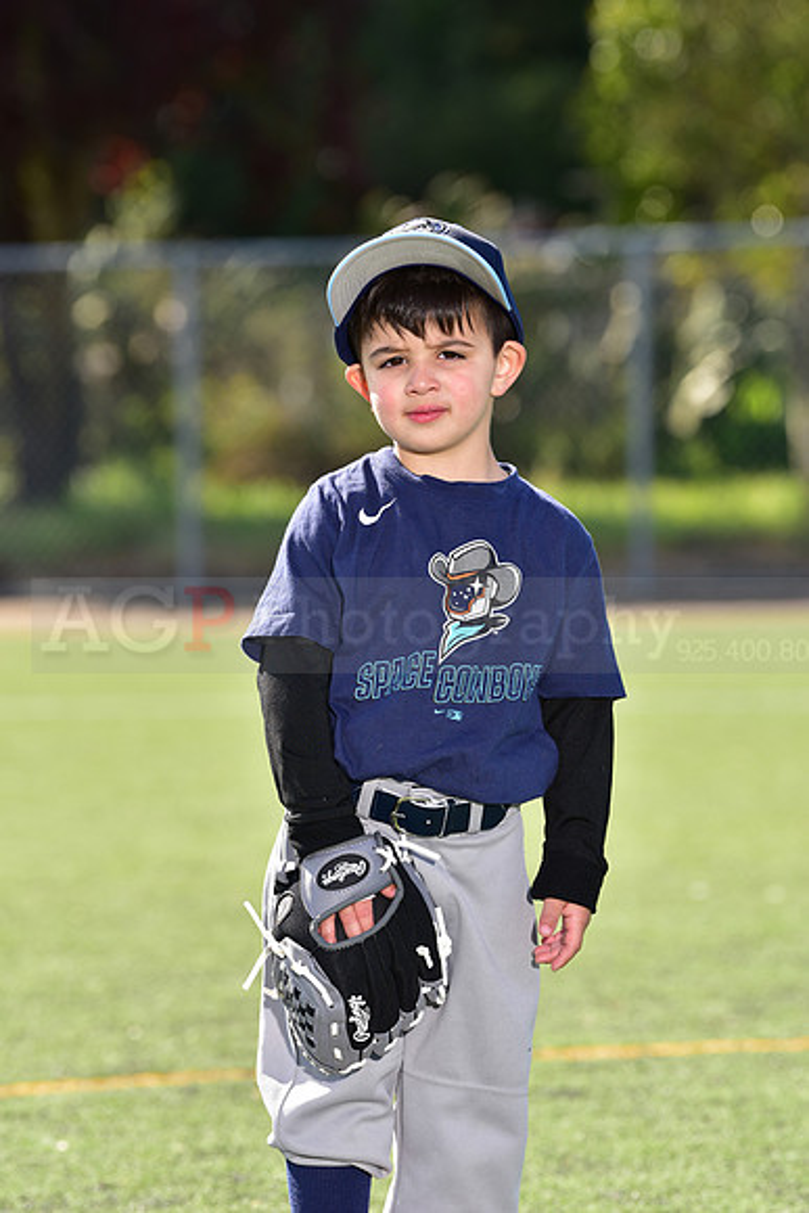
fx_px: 6232
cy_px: 606
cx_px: 404
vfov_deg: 11.1
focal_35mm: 185
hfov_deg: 7.4
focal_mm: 185
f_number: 5.6
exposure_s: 1/200
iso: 80
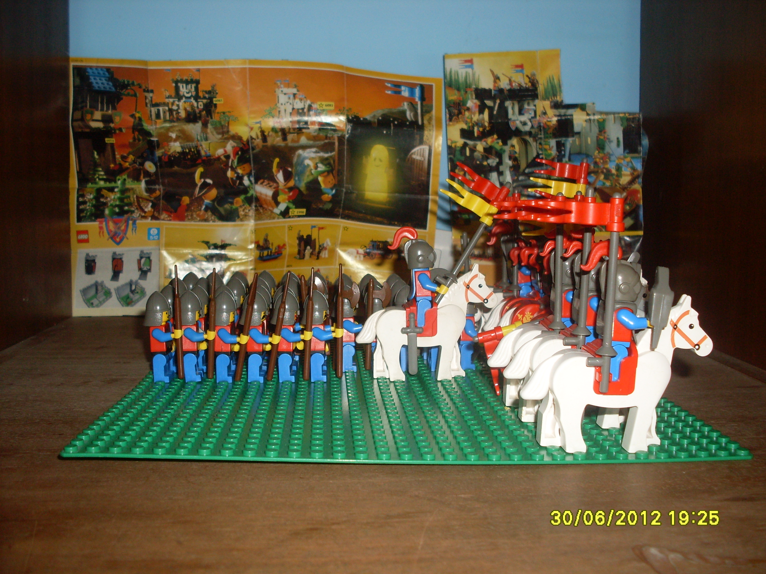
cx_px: 383
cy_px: 287
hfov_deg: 49.0
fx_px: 841
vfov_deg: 37.7
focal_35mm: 38
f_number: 2.8
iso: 100
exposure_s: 1/45
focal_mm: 6.3
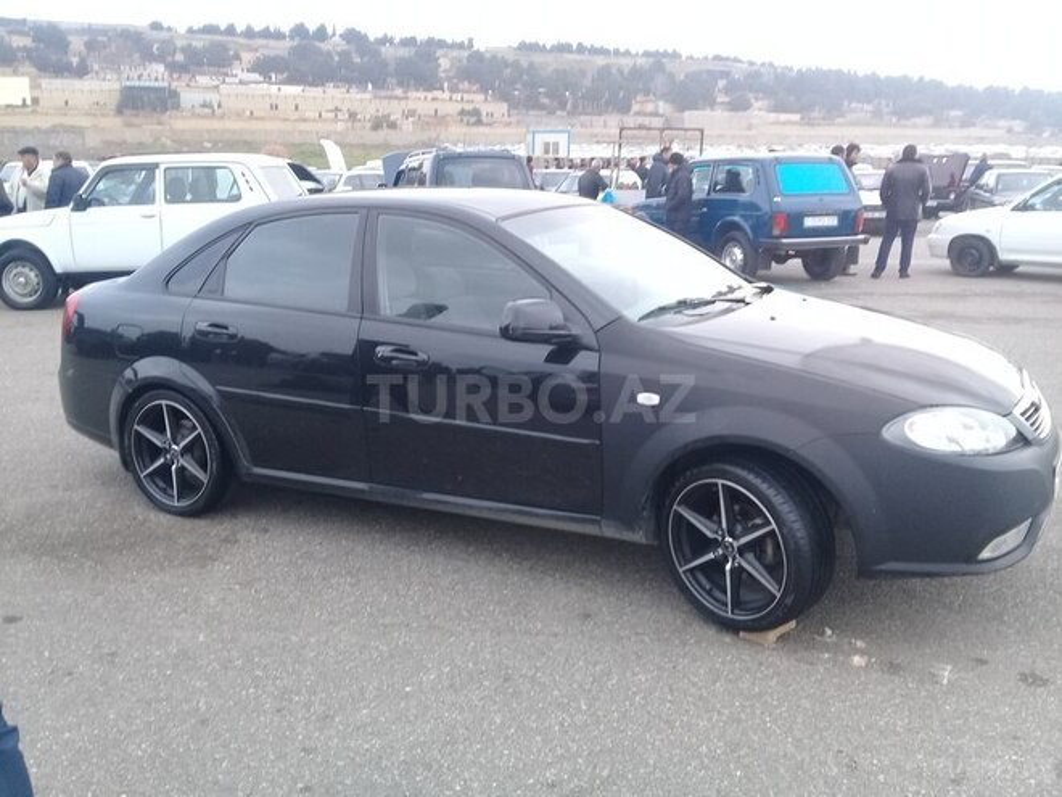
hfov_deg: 58.4
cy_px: 398
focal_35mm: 31
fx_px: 951
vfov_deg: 45.4
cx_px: 531
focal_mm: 3.3
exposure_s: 1/100
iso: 50
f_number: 2.2
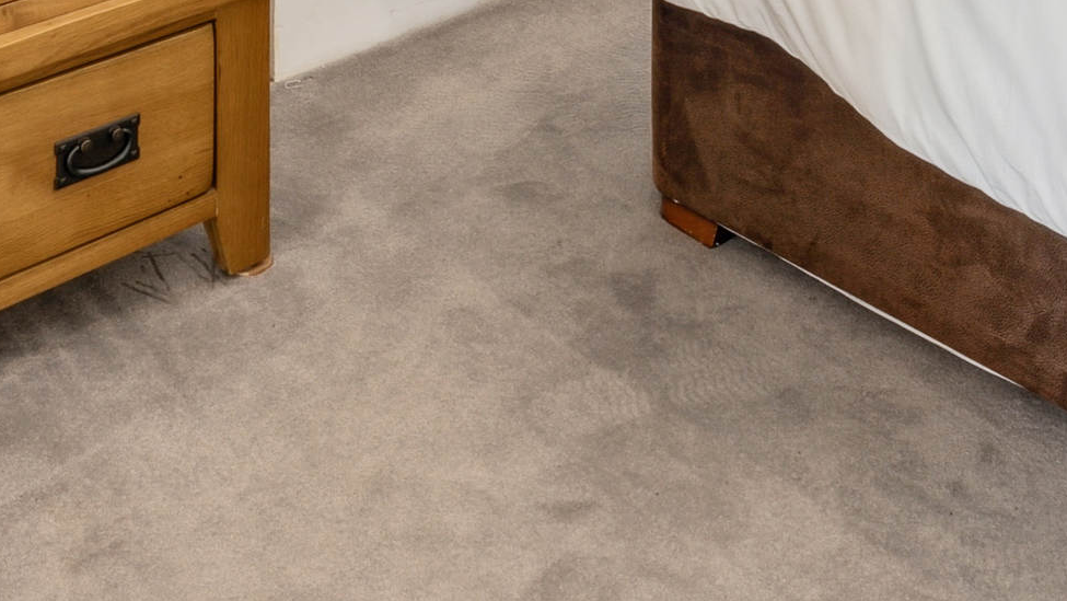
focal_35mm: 58
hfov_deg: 35.2
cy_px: -663
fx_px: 1641
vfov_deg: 15.6
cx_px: 802
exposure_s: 1/4
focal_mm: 12
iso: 50
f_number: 9.5
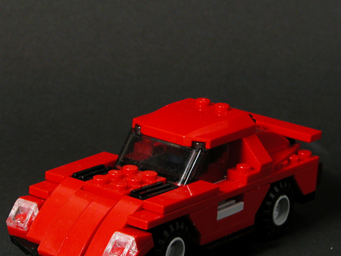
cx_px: 150
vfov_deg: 7.8
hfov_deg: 10.4
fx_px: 1872
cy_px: 174
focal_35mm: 190
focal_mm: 31.9
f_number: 6
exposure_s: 1/8
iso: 100
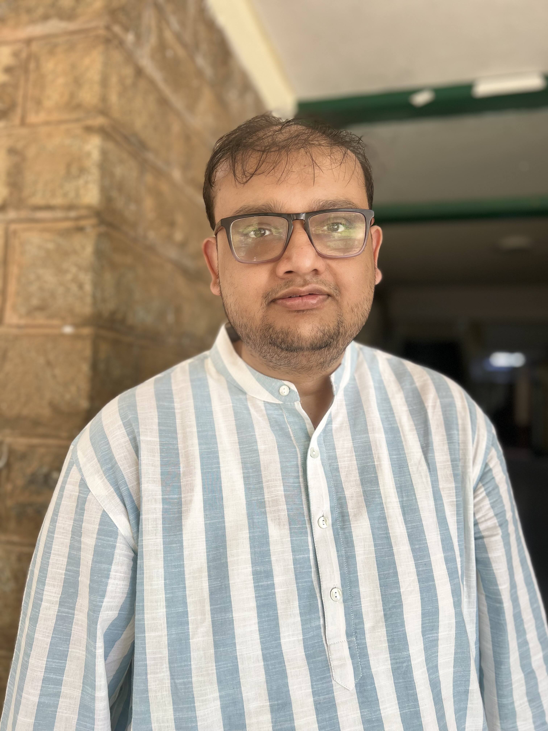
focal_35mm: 26
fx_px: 549
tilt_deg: +3.9
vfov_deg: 67.3
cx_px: 274
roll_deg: -1.9
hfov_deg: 53.1
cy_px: 366
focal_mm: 5.7
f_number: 1.5
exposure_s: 1/121
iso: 40
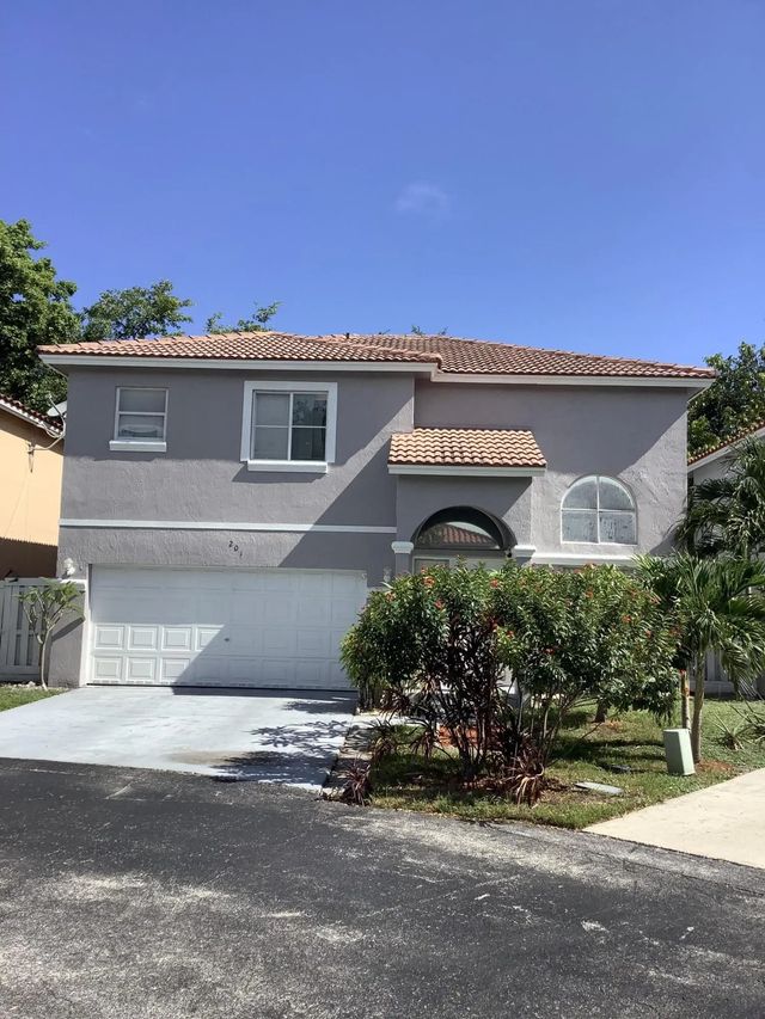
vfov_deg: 58.3
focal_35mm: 31
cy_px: 510
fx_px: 913
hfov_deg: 45.5
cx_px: 382
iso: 25
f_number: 2.4
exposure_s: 1/1294
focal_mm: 3.3
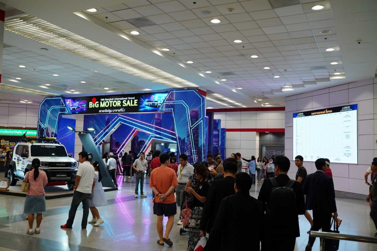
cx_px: 188
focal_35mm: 35
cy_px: 126
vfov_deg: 37.9
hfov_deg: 54.4
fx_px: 366
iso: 800
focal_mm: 35
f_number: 4
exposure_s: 1/160
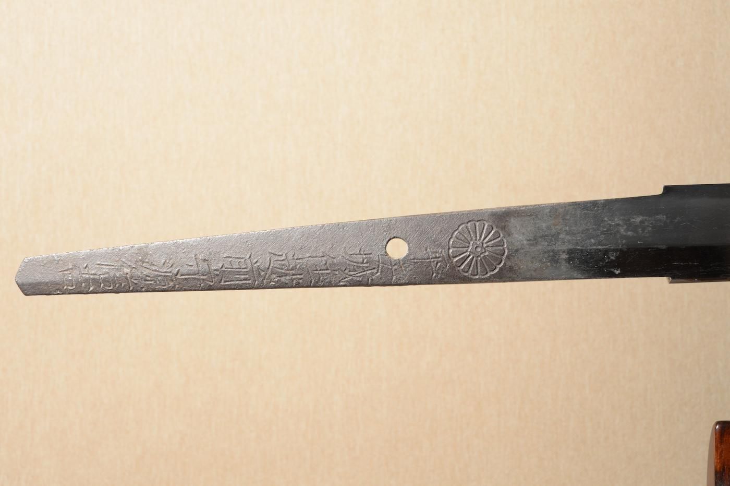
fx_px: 1337
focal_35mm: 66
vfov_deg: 20.6
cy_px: 243
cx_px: 365
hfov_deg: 30.5
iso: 400
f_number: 11
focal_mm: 44
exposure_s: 1/2
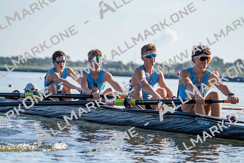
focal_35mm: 200
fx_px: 1356
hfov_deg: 10.3
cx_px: 122
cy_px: 82
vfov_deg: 6.9
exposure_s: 1/2500
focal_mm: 200
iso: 400
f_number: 6.3
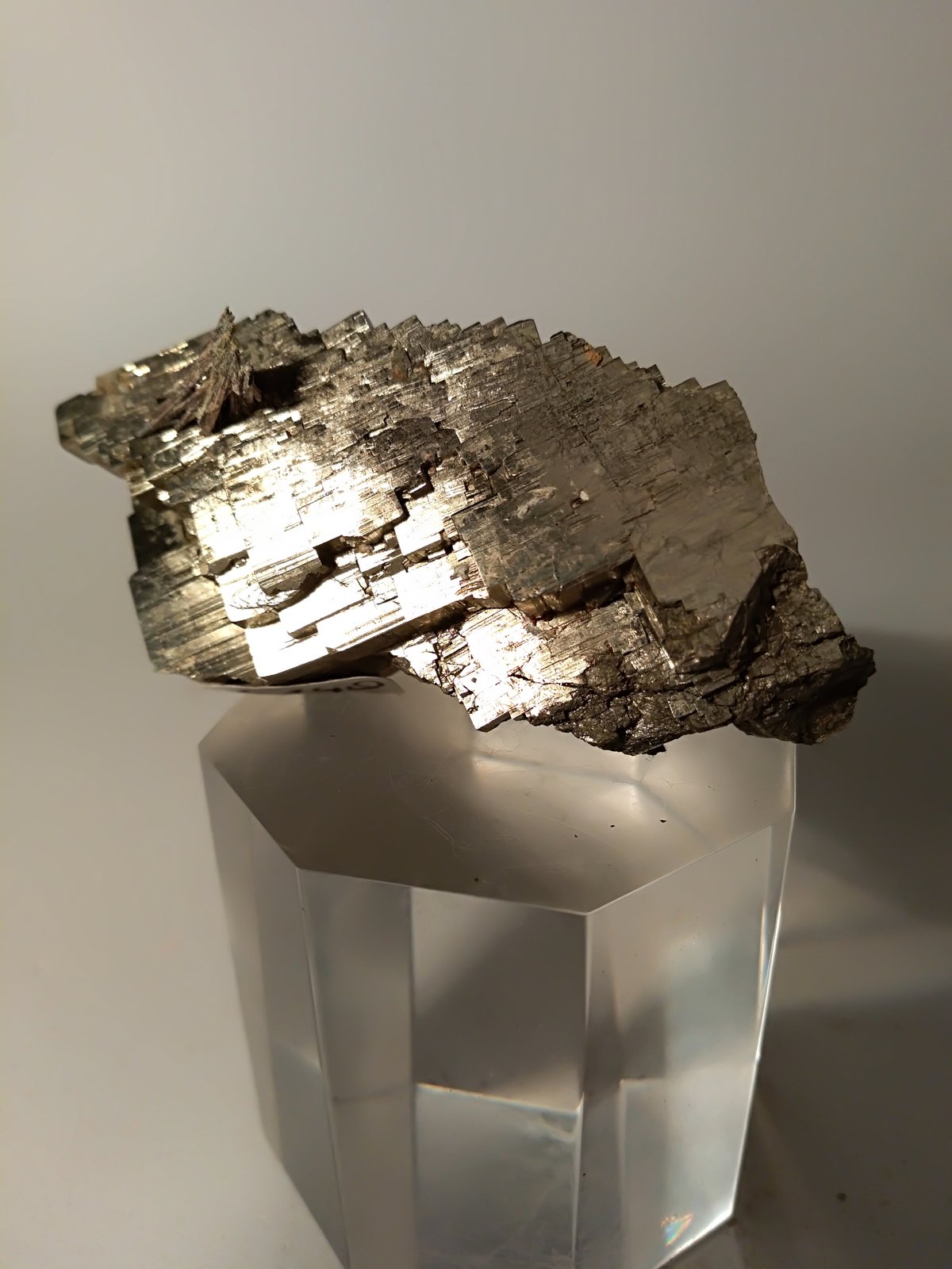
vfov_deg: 67.3
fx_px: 953
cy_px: 634
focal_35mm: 26
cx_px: 476
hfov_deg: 53.1
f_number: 2
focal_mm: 3.54
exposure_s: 1/100
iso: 147
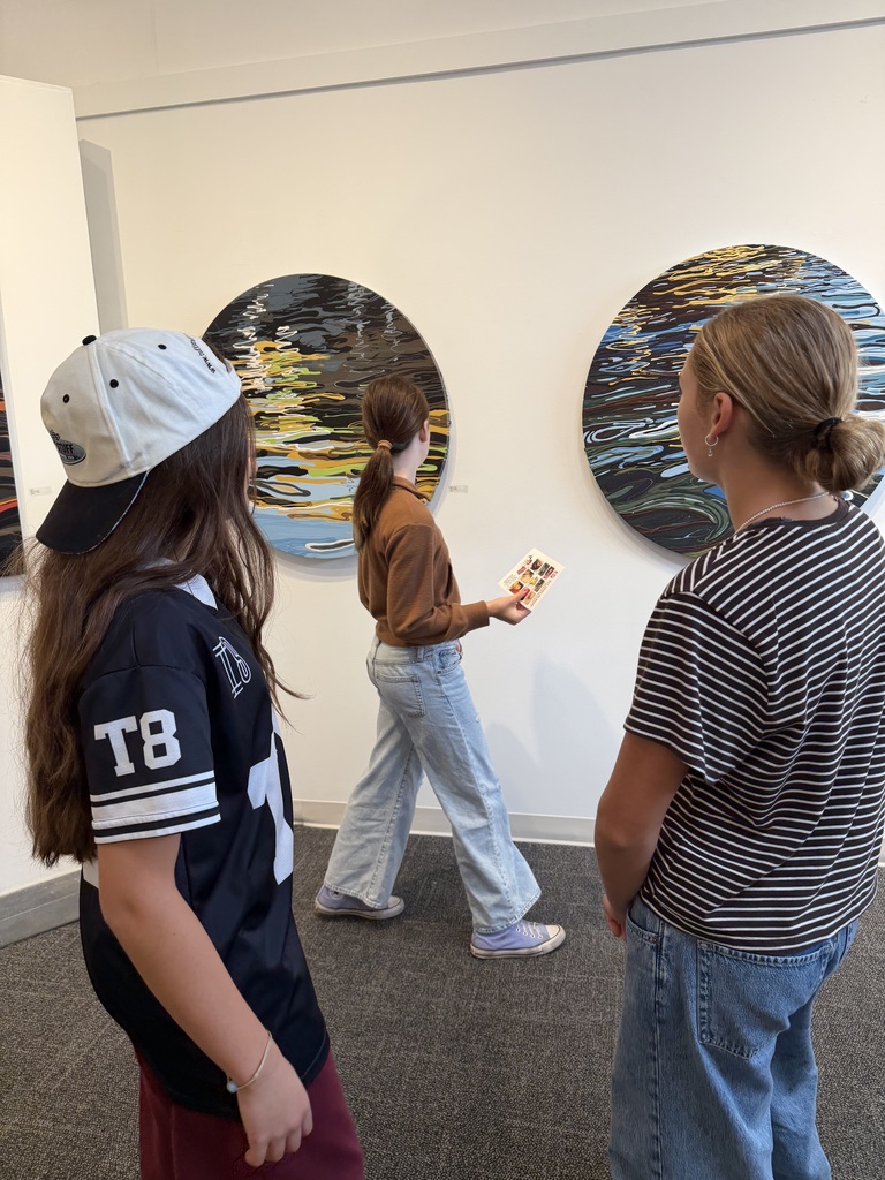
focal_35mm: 24
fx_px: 818
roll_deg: +2.2
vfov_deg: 71.6
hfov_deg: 56.8
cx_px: 442
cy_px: 590
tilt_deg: -6.8
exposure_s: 1/120
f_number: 1.78
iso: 80
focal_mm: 6.76
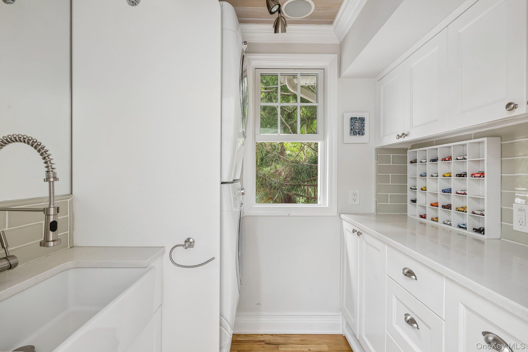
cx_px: 264
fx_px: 249
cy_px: 176
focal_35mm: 17
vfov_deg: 70.4
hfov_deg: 93.3
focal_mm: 17
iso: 250
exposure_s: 1/6
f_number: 9
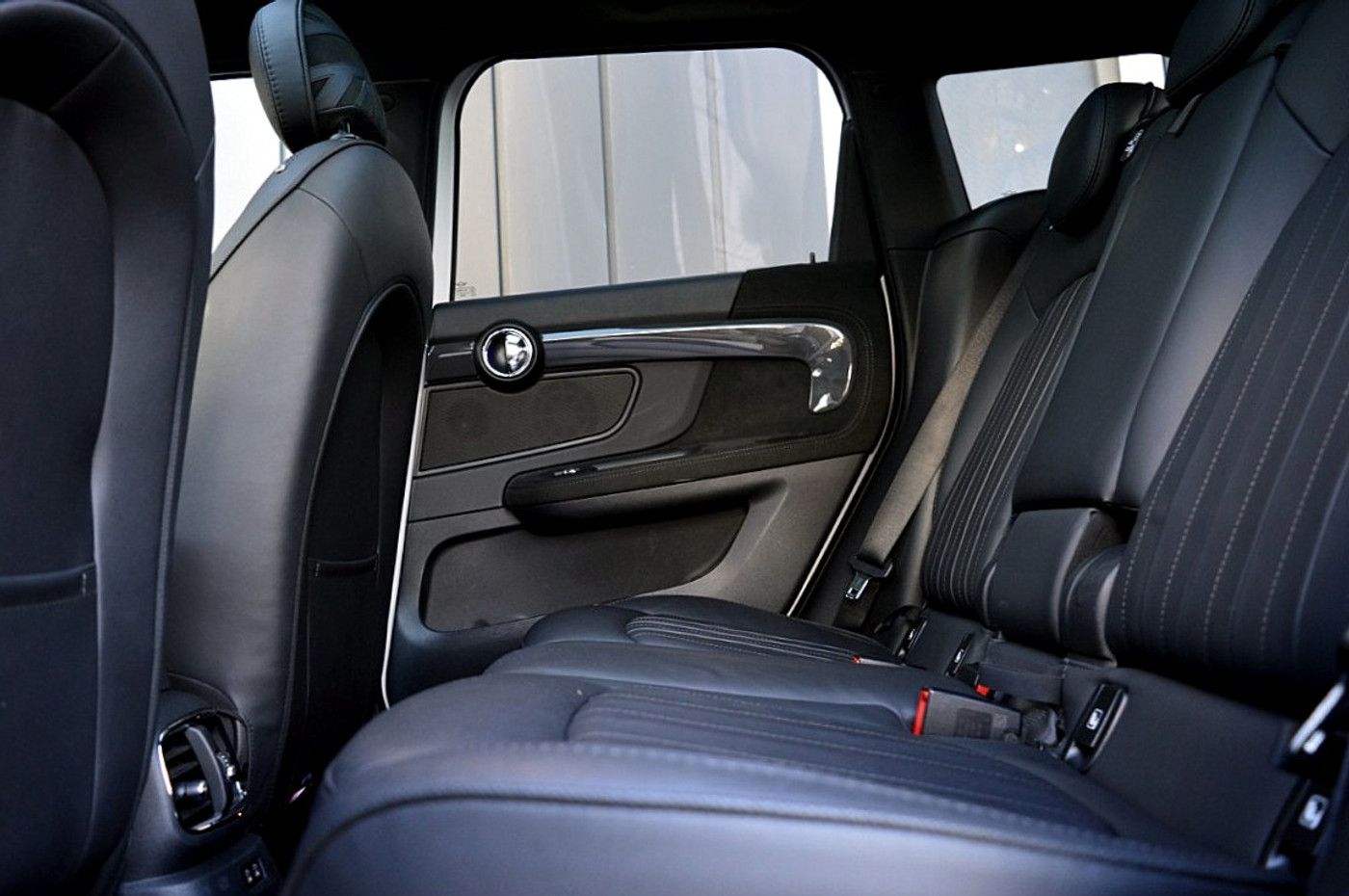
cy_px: 448
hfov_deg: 62.0
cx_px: 674
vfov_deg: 43.5
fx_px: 1123
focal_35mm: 30
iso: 800
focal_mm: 20
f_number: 3.8
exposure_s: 1/50
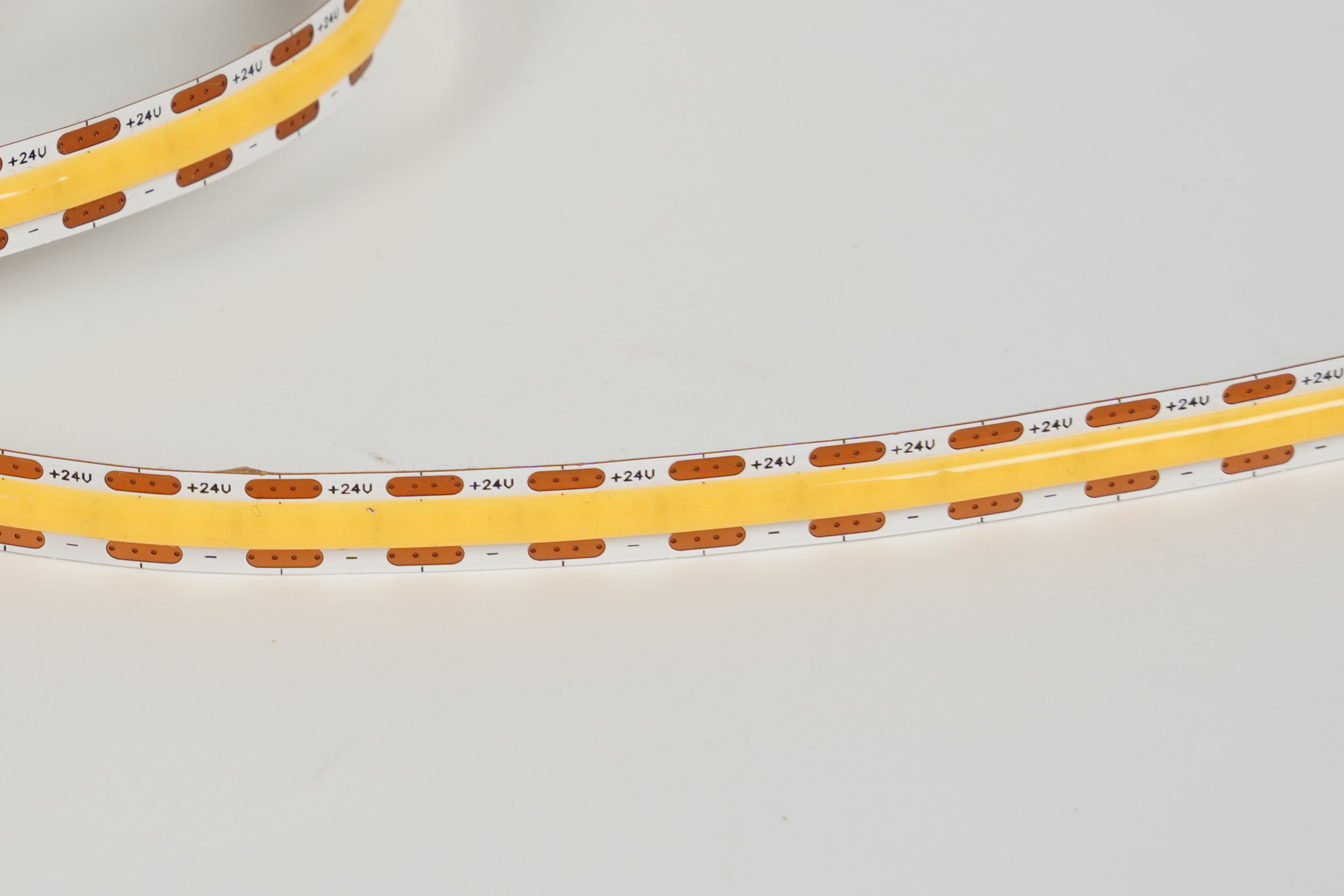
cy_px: 29
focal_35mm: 376
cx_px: -27
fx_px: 14037
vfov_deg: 3.7
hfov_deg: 5.5
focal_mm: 158
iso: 100
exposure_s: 1/125
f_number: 14
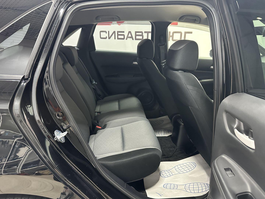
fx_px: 184
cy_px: 100
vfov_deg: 56.8
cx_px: 132
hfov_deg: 71.6
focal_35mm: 24
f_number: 1.78
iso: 1000
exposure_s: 1/50
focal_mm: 6.86
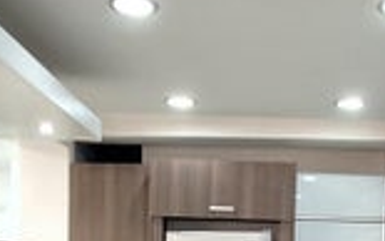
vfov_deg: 20.5
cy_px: 325
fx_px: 598
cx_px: 261
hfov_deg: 35.3
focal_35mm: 57
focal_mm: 1.74
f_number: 2.2
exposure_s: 1/40
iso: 160
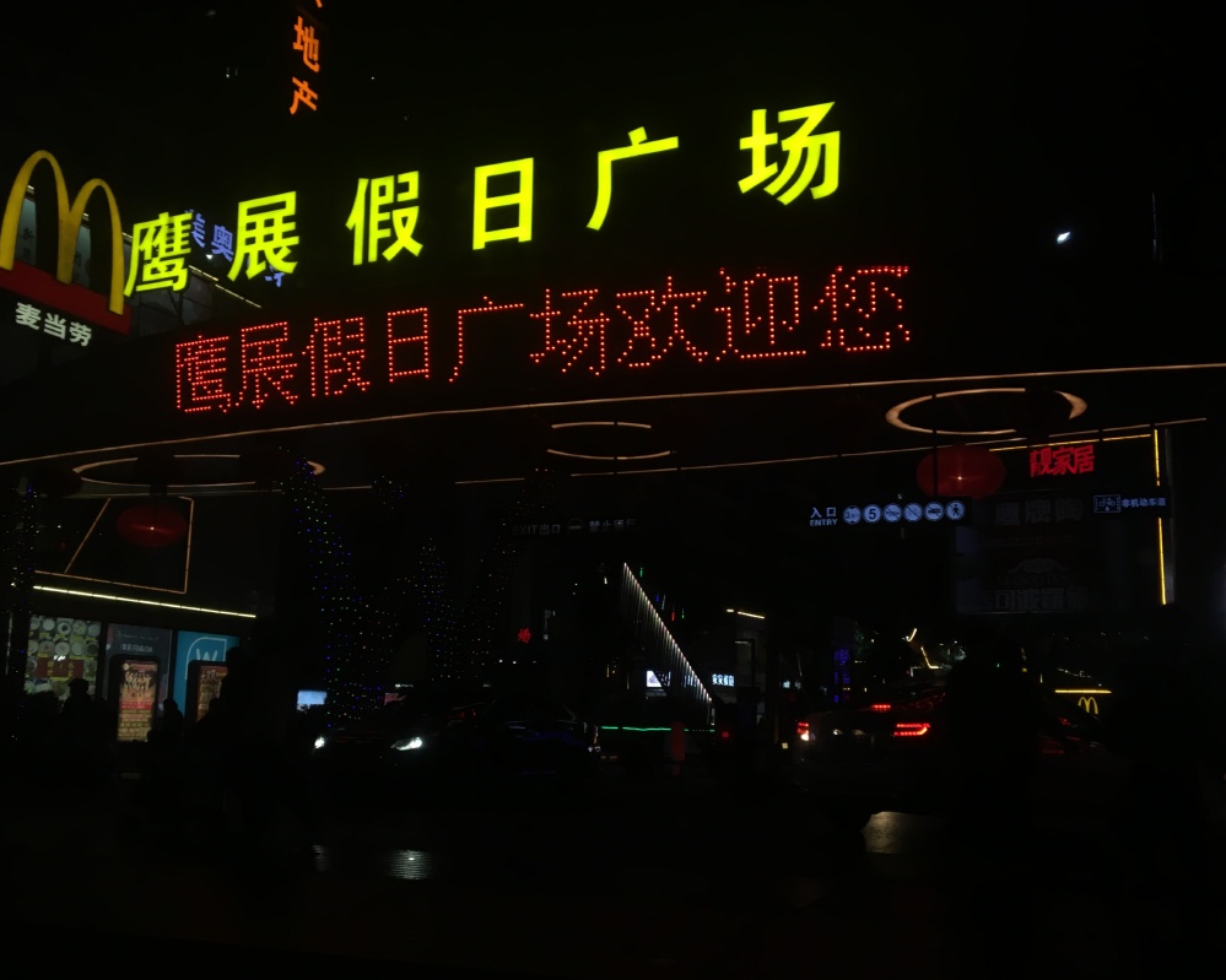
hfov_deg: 52.8
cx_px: 622
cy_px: 527
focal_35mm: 34
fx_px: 1234
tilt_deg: +8.7
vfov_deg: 43.3
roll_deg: -2.2
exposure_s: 1/33
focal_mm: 4.15
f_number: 2.2
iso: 64
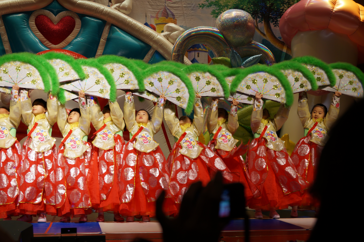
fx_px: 530
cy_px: 121
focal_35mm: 52
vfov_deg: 25.7
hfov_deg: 37.9
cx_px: 182
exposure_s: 1/60
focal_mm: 35
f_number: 5
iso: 125
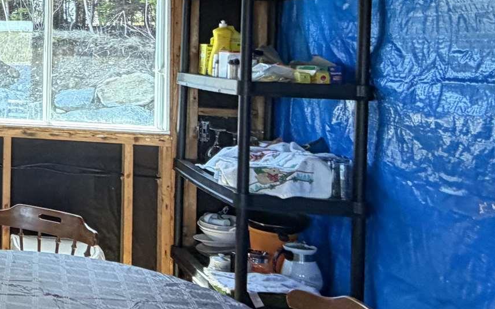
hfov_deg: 28.7
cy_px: 33
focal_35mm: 53
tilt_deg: +1.5
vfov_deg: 23.8
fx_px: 715
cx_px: -197
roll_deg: -2.5
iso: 160
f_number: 2.2
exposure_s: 1/121
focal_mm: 2.22
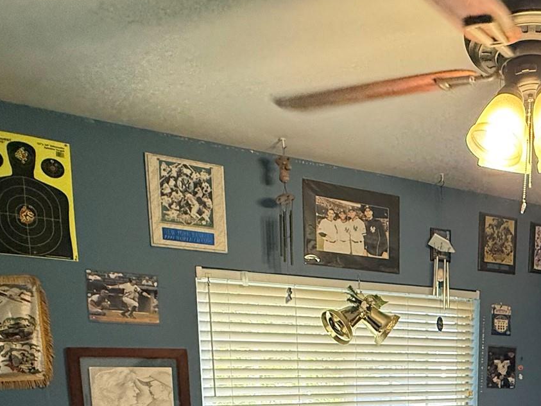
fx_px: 531
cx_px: 467
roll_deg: -0.6
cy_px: 437
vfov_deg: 36.1
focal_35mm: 34
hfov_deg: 49.3
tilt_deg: -7.7
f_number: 2.2
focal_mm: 2.22
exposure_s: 1/60
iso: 500
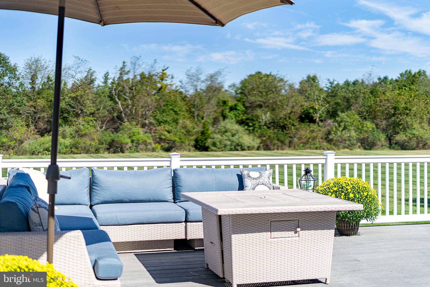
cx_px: 215
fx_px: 597
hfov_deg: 39.6
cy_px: 144
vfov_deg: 27.0
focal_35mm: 50
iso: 100
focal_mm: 50
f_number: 1.8
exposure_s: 1/8000
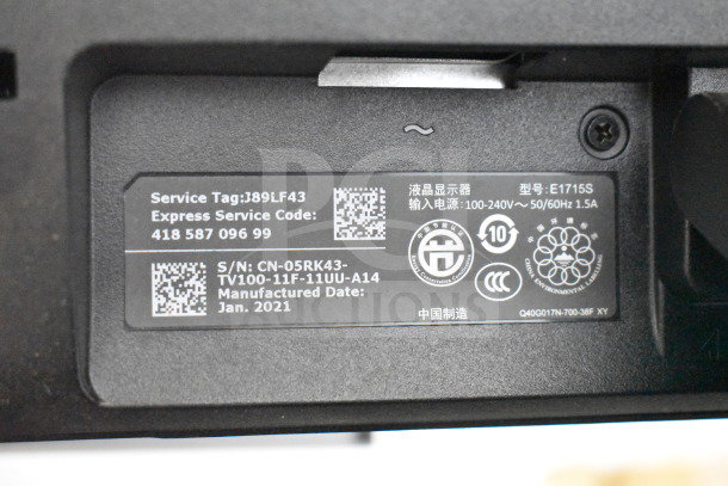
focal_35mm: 60
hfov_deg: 33.4
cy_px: 243
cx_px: 364
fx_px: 1214
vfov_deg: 22.6
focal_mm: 40
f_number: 4.8
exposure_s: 1/60
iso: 20000
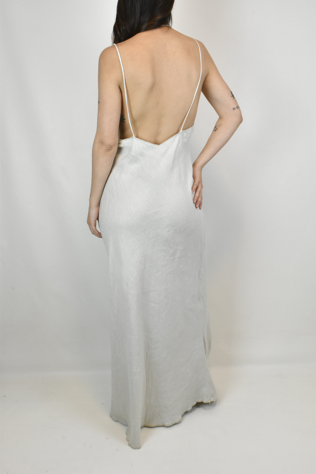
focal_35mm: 36
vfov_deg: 53.1
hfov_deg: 36.9
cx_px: 158
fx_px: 474
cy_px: 237
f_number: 16
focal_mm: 24
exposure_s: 1/60
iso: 1600
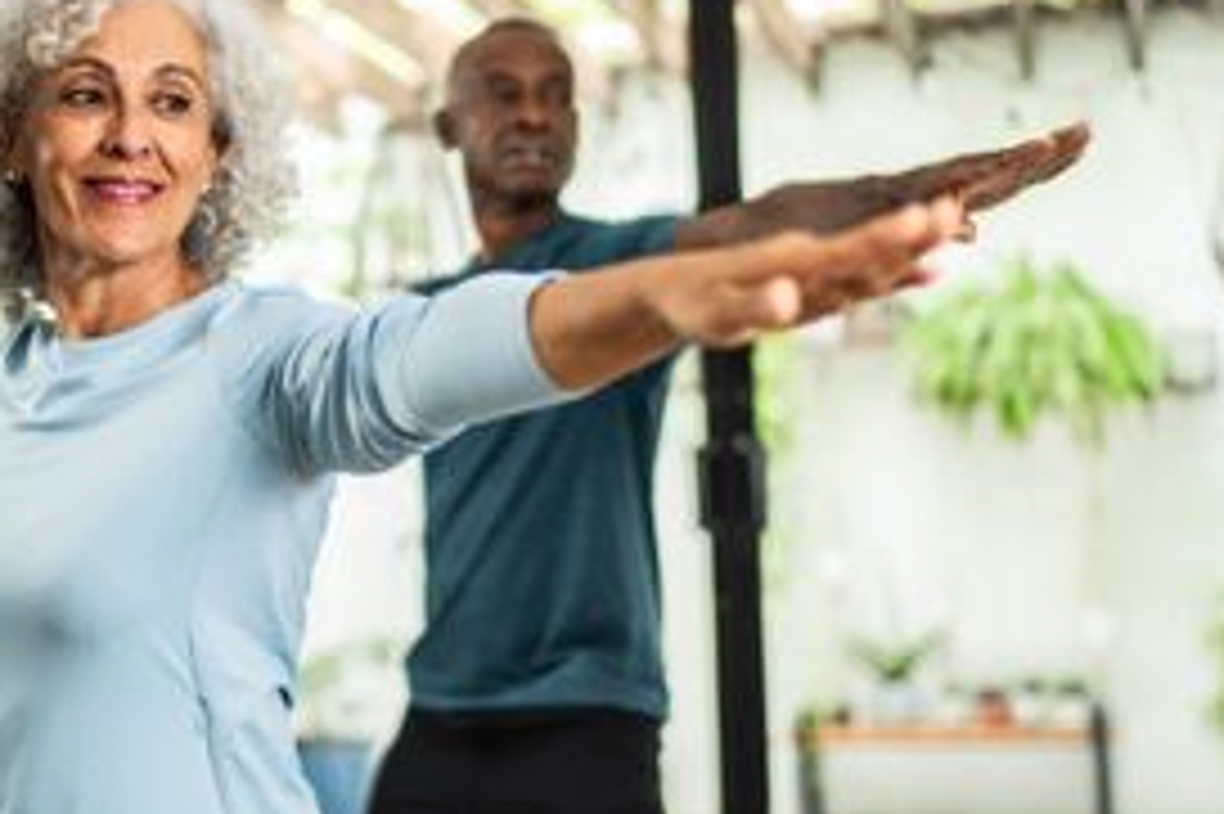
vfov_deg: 23.4
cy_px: 396
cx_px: 464
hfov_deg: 34.3
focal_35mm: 58
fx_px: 1971
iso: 1600
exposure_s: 1/200
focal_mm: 35
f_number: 1.4
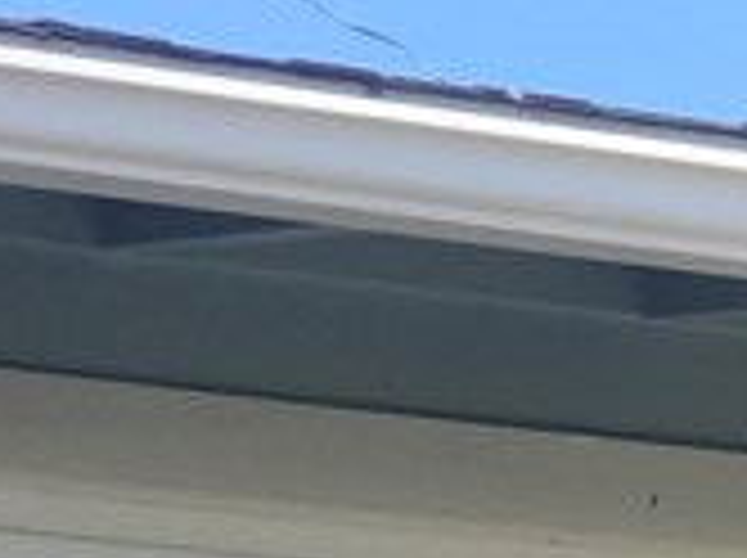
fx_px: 7585
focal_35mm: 352
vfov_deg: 4.1
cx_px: 765
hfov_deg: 5.6
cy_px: 1498
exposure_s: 1/364
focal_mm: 6.6
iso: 20
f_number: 2.8
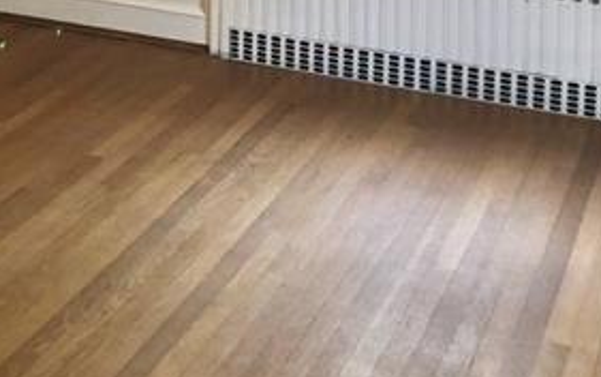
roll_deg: +0.6
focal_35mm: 81
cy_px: -261
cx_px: 101
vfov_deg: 14.5
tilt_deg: -4.2
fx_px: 1328
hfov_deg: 25.0
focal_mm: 3.99
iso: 32
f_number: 1.8
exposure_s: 1/30
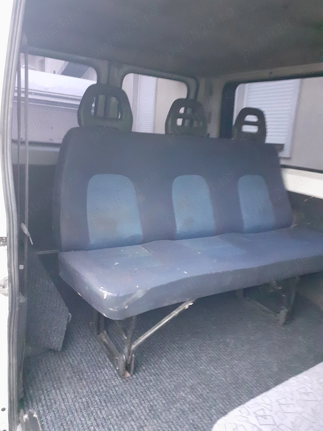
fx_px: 336
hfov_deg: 51.4
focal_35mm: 27
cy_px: 216
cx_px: 162
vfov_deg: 65.3
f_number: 1.9
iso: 1000
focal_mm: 3.6
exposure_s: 1/20
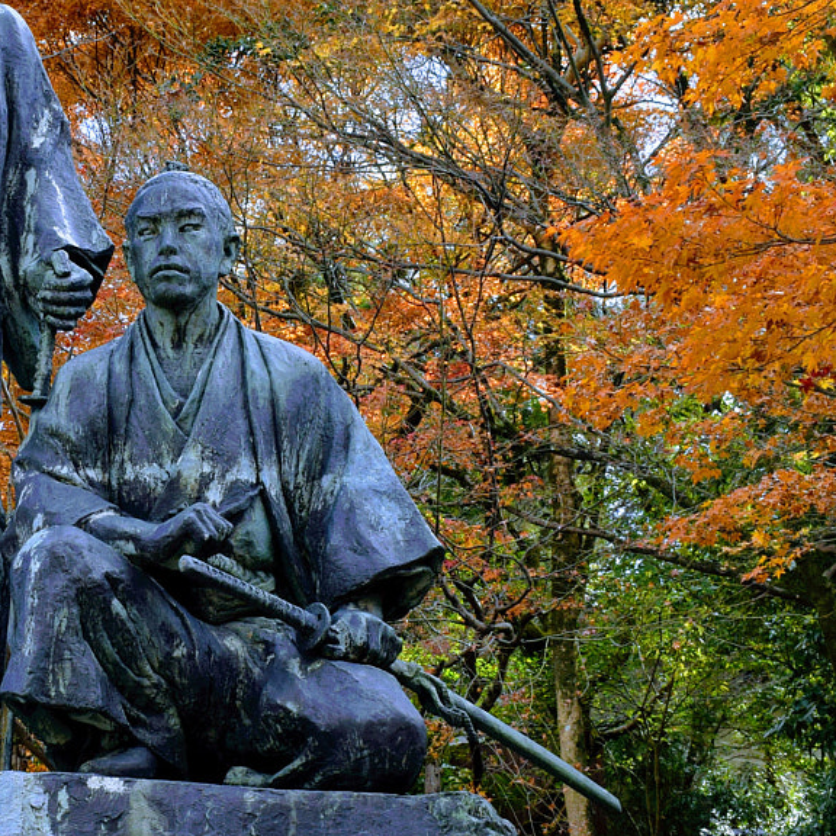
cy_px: 433
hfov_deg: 19.9
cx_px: 54
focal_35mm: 85
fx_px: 2322
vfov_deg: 20.4
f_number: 8
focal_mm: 24
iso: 220
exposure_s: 1/250
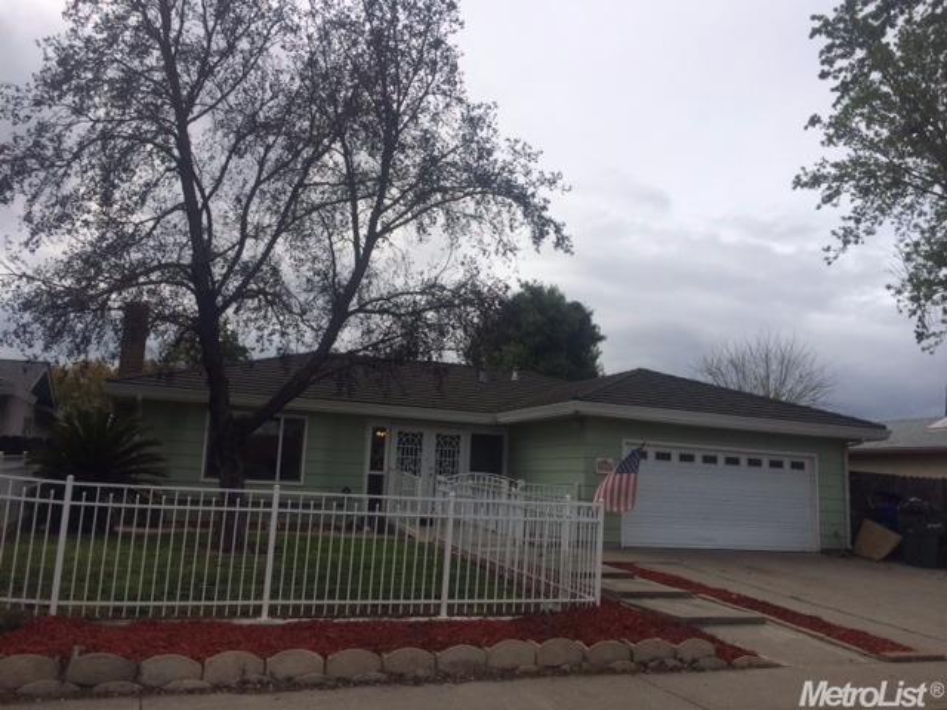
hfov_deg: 61.7
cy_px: 355
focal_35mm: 29
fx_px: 793
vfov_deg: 48.2
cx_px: 474
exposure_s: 1/2933
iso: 32
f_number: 2.2
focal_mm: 4.15
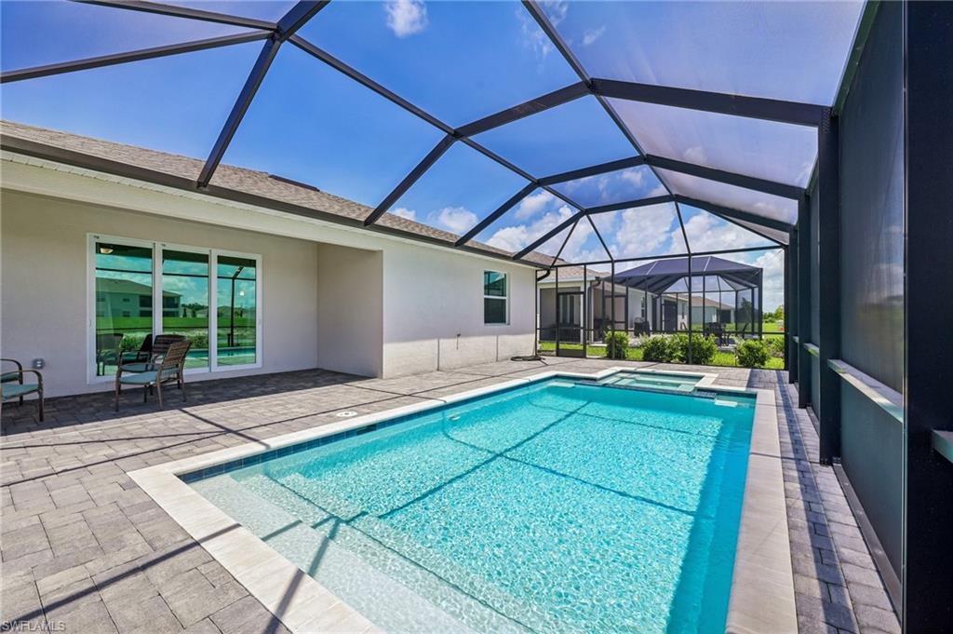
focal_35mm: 14
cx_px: 476
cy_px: 317
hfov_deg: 104.3
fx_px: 370
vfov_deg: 81.1
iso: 50
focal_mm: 14
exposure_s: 1/125
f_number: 8
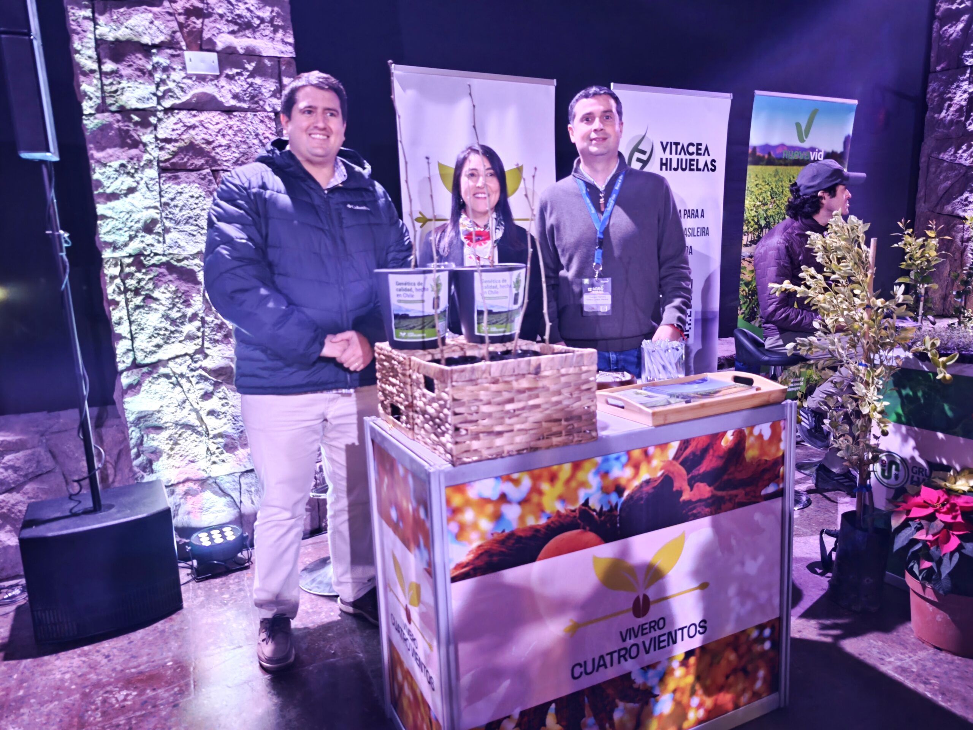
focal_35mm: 23
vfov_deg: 58.9
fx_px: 646
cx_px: 486
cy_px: 365
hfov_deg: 73.9
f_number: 1.63
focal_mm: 8.72
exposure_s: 1/25
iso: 5000
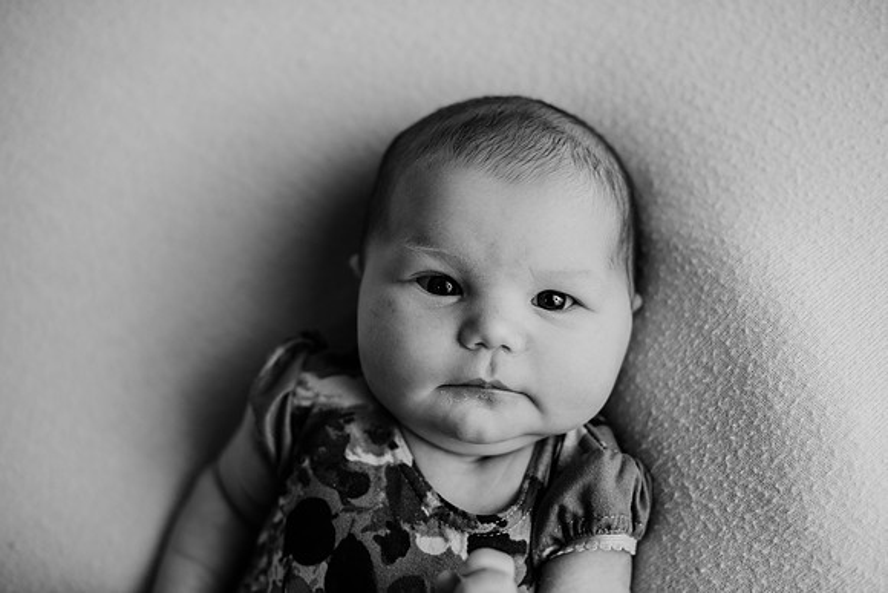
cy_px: 296
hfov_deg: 39.6
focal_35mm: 50
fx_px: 1234
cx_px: 444
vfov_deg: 27.0
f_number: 2.5
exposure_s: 1/160
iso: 100
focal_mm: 50
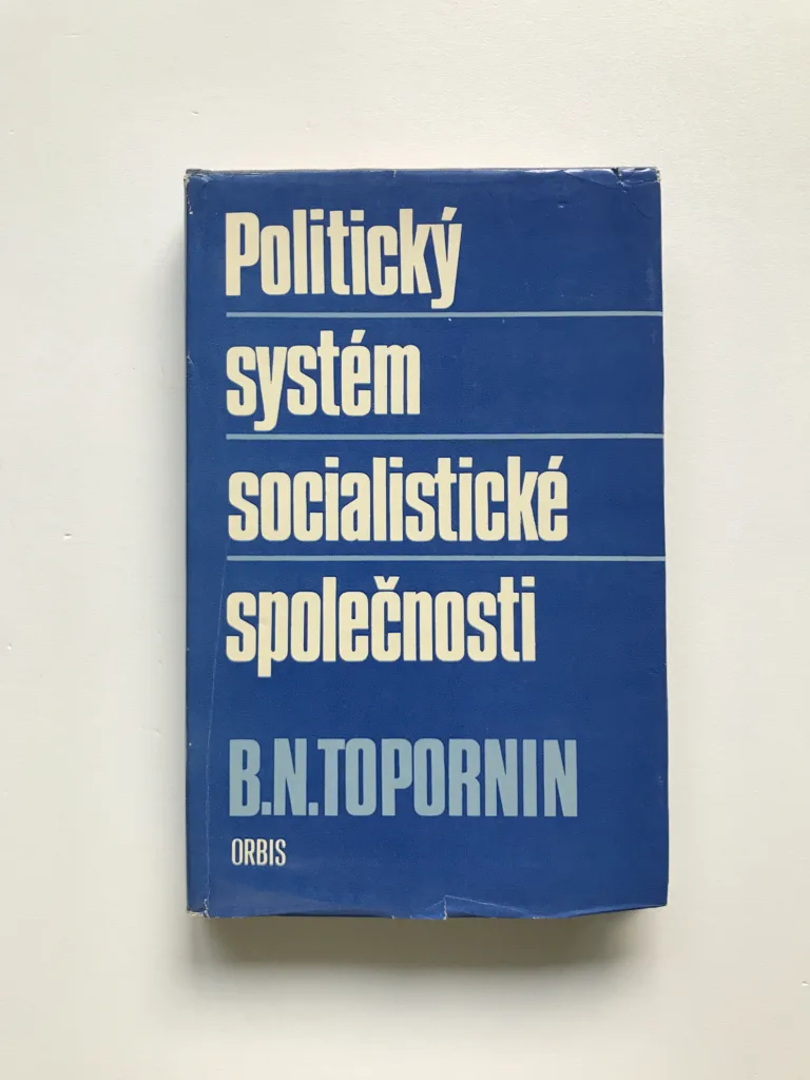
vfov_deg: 63.4
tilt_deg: -89.3
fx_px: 874
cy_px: 540
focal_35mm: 28
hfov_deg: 49.7
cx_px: 405
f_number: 1.8
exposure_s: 1/33
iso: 25
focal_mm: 3.99
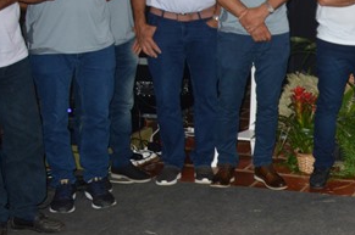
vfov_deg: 9.4
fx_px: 1421
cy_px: 19
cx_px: 456
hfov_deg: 13.7
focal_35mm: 144
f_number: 4.5
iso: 450
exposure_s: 1/60
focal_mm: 35
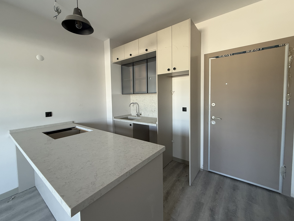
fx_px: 127
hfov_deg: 98.2
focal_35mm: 15
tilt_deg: -3.8
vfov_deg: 81.7
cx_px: 146
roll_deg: +1.8
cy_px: 105
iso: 200
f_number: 2.2
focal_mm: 2.22
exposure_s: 1/99
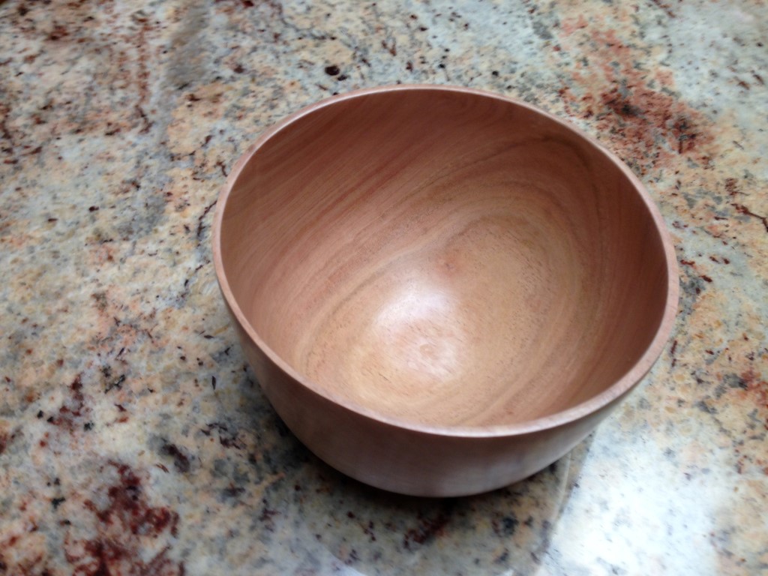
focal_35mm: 33
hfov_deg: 55.4
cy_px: 288
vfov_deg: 42.9
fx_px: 732
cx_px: 384
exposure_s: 1/20
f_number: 2.4
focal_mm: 4.12
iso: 64
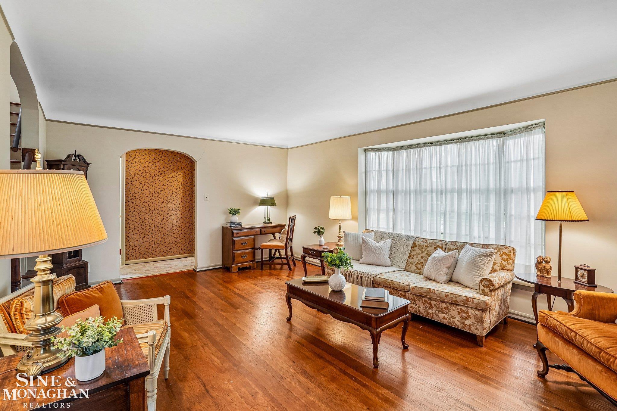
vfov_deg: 73.7
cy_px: 206
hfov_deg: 96.7
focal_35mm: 16
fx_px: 274
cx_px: 308
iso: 400
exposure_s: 1/13
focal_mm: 16
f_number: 8
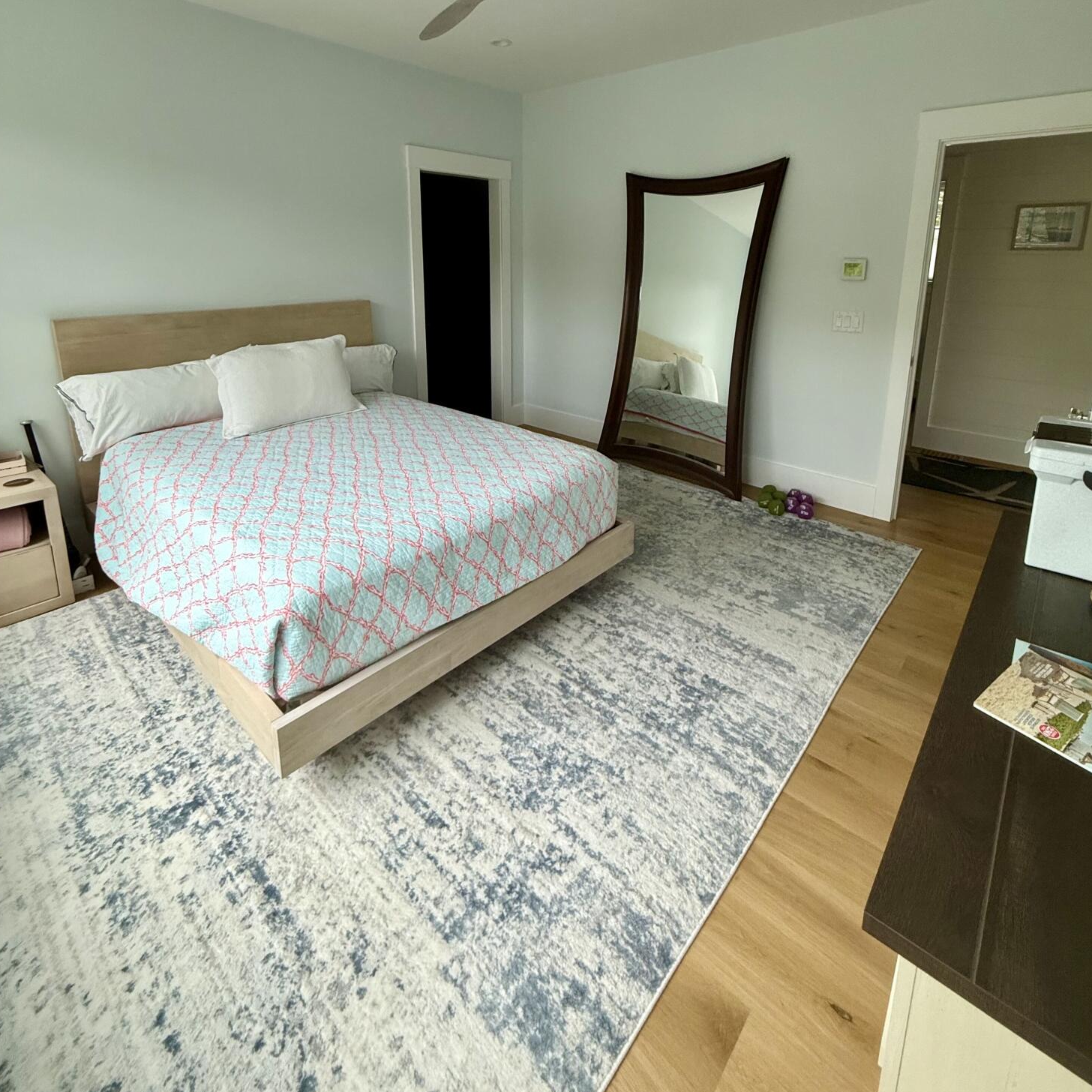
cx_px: 554
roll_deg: -1.6
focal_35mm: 17
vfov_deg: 81.5
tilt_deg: -10.4
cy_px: 377
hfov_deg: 84.0
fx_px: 607
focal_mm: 2.22
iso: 200
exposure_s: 1/99
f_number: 2.2
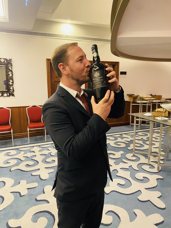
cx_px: 86
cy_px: 114
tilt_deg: -10.0
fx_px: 171
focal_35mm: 26
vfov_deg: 67.3
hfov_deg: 53.1
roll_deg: -0.3
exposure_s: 1/30
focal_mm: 4.25
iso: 640
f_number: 1.8
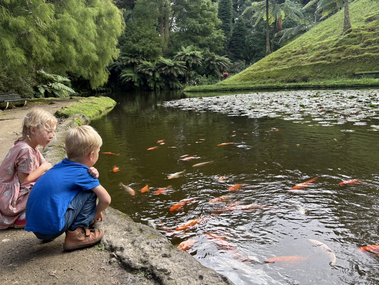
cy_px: 125
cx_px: 171
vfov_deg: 46.7
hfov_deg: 59.8
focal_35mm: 30
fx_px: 329
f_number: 1.6
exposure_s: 1/250
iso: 40
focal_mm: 5.96
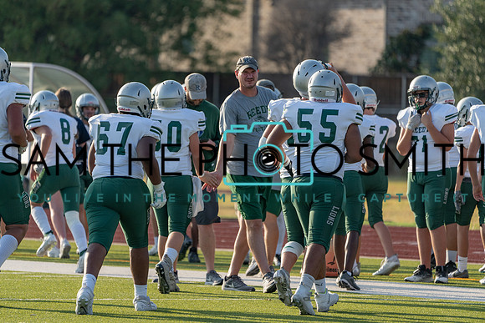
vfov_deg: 3.4
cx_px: 242
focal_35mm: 400
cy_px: 162
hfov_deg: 5.2
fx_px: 5390
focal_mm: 400
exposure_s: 1/1250
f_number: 5.6
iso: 500
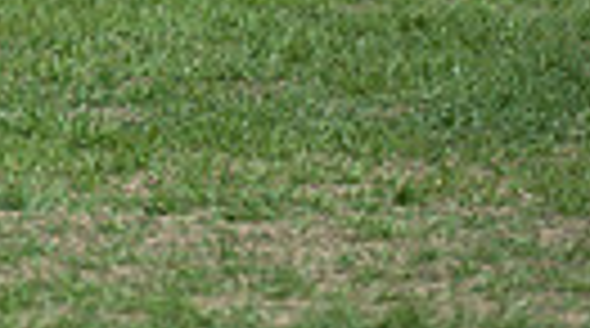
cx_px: -462
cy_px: -520
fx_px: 16765
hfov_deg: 2.0
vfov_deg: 1.1
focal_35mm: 1074
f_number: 3.2
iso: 160
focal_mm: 200
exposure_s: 1/5000
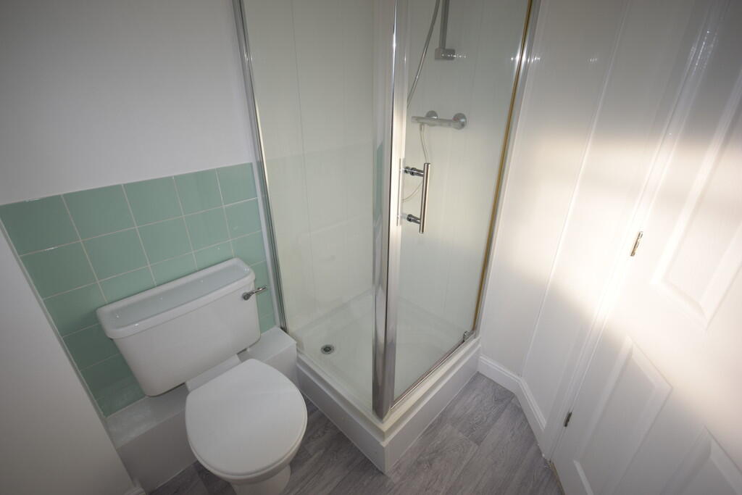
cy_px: 248
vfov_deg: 72.1
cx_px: 371
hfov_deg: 95.0
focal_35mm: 16
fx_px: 340
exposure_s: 1/125
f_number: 5.6
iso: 160
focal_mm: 11
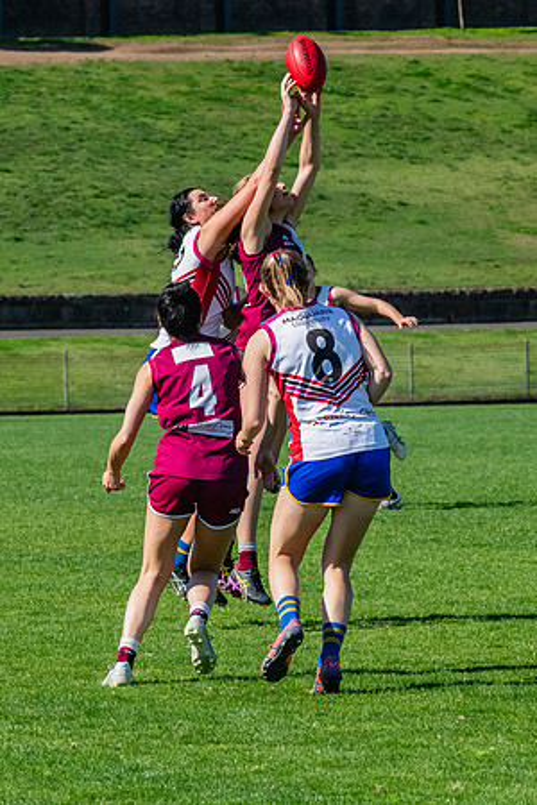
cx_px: 234
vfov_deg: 6.3
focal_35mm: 328
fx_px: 7340
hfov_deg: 4.2
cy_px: 389
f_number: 10
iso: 800
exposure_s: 1/1250
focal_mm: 170
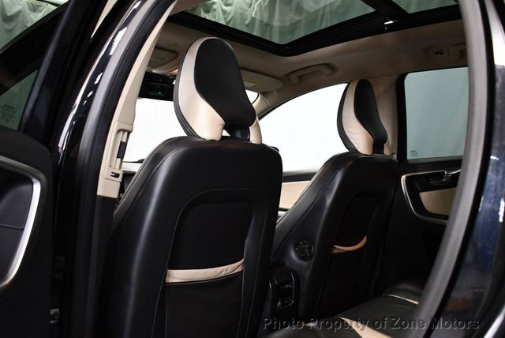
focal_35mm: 36
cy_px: 169
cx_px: 252
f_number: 3.5
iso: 2500
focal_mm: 18
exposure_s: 1/125
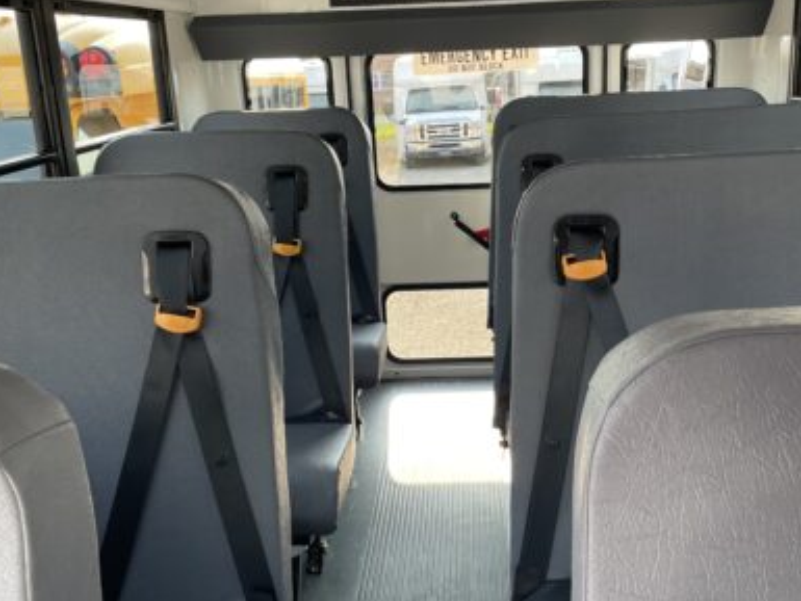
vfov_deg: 39.6
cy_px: 258
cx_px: 442
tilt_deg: -13.8
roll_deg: +3.3
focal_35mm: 36
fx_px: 833
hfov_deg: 51.2
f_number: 1.6
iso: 80
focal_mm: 4.2
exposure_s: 1/121
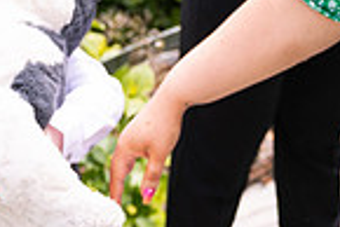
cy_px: -62
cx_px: 333
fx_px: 1097
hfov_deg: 17.3
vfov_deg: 11.5
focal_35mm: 116
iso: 250
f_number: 3.5
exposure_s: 1/2500
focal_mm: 29
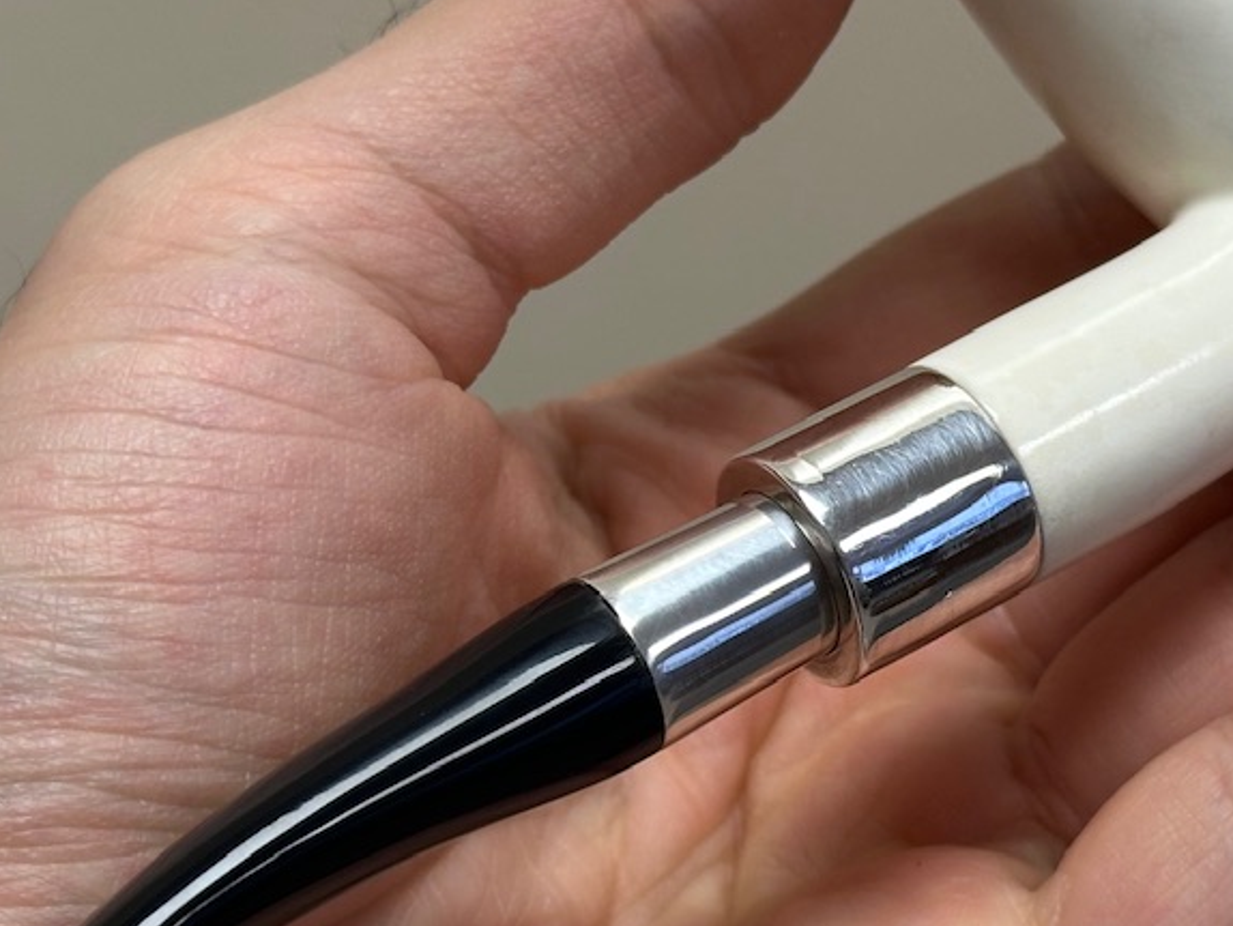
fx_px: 3813
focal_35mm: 107
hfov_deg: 18.4
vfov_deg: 13.8
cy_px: 410
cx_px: 705
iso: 80
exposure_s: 1/121
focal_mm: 6.86
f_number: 1.78
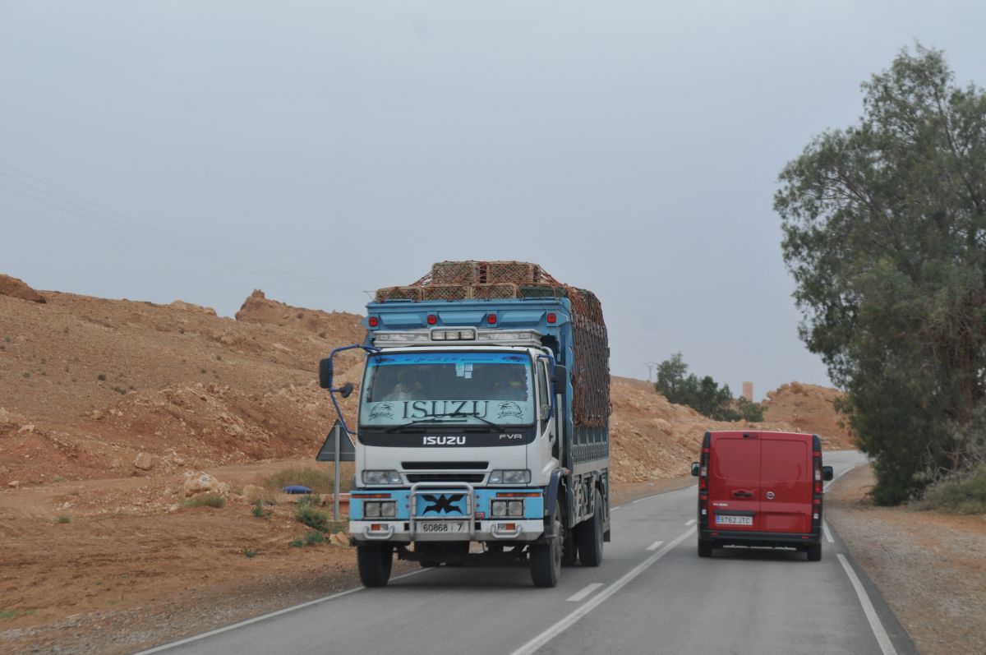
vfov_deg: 16.5
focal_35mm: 82
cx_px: 493
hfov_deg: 24.6
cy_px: 328
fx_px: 2257
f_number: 7.1
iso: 400
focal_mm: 55
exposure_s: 1/200
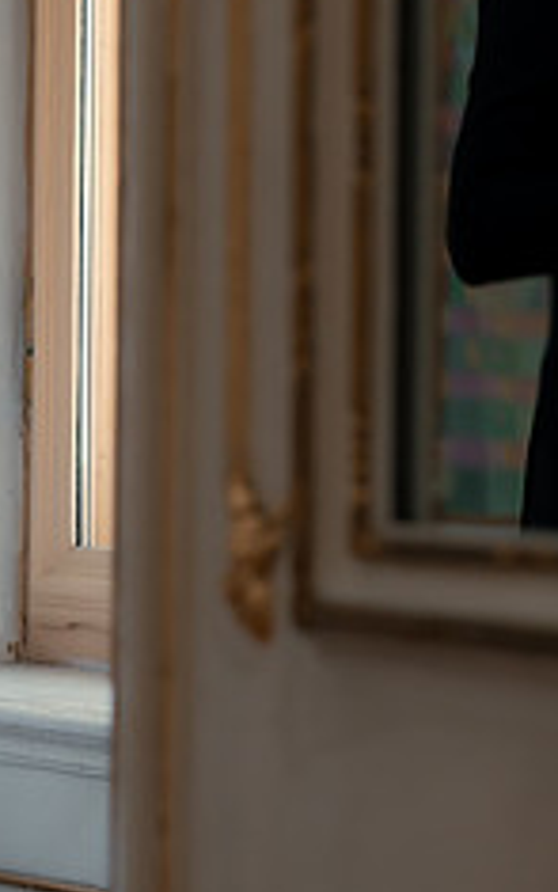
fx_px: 5520
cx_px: 87
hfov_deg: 5.8
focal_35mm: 227
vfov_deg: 9.2
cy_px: 281
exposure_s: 1/250
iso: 500
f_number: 3.2
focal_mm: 85
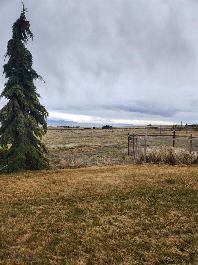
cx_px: 99
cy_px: 132
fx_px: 175
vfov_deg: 73.9
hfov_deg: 58.9
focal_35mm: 23
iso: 20
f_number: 1.8
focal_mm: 5.4
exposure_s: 1/180
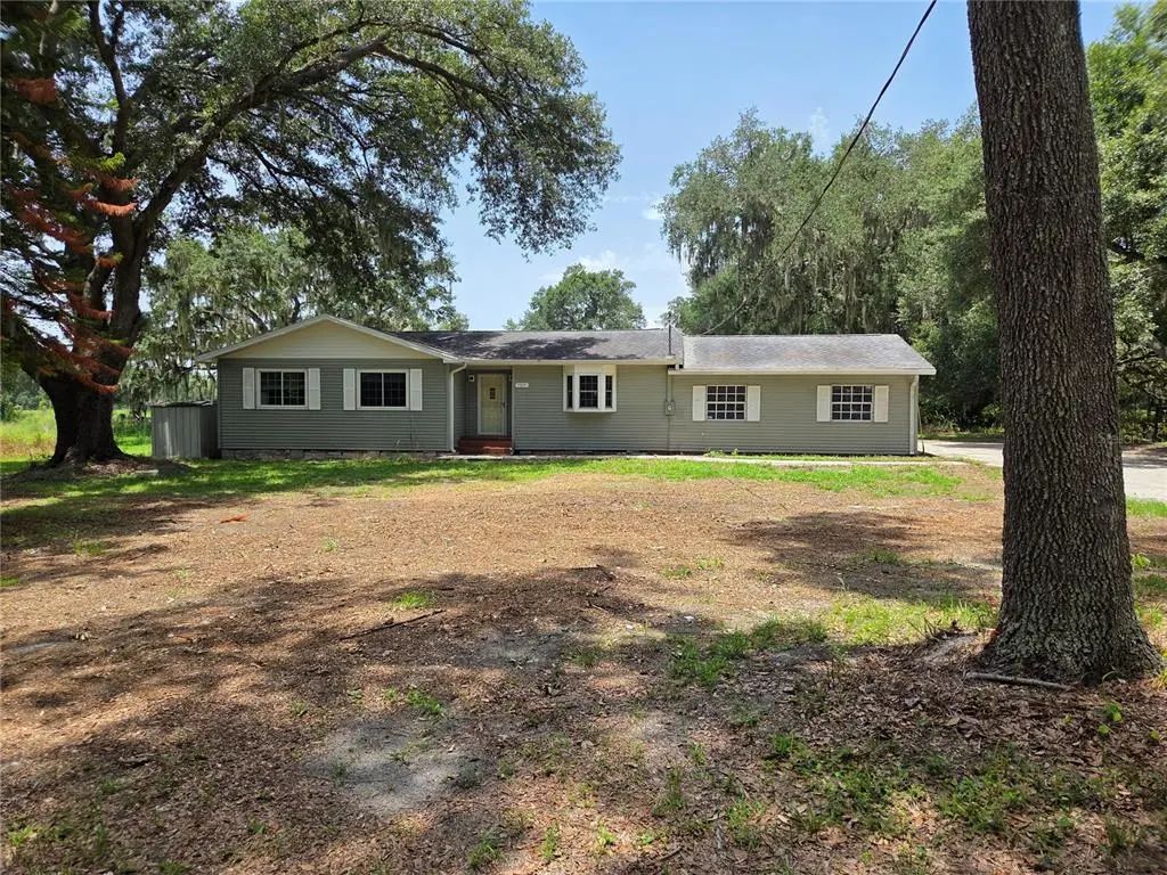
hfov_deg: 73.9
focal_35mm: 23
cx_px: 584
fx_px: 775
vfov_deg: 58.9
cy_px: 438
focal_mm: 5.4
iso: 80
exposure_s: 1/2708
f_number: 1.8
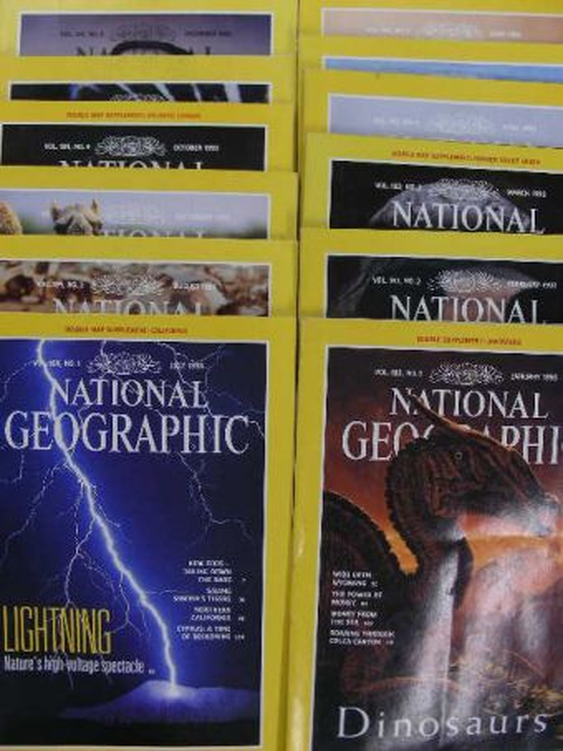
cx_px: 282
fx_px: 889
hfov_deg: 35.2
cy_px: 376
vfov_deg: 45.8
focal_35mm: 41
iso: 100
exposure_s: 1/22.5
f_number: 3.5
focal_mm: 6.8
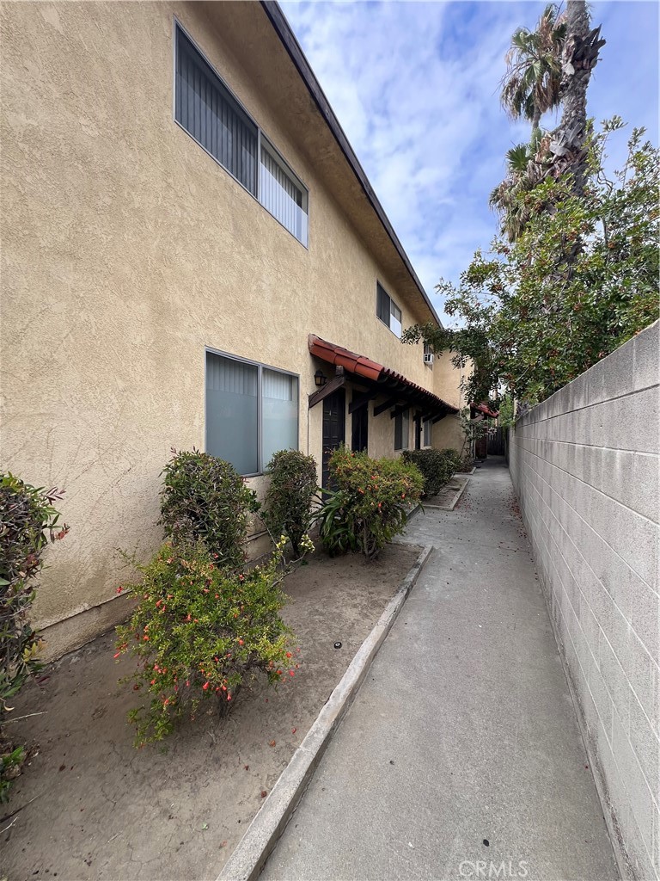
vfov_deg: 106.2
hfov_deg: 89.9
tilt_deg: -0.9
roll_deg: -0.6
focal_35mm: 13
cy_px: 440
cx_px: 330
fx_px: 330
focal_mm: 1.57
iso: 32
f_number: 1.8
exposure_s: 1/430
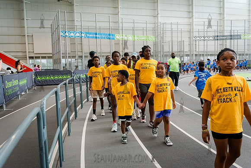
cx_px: 126
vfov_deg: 42.3
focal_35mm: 31
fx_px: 216
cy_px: 84
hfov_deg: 60.3
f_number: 4
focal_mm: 31
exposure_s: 1/640
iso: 6400
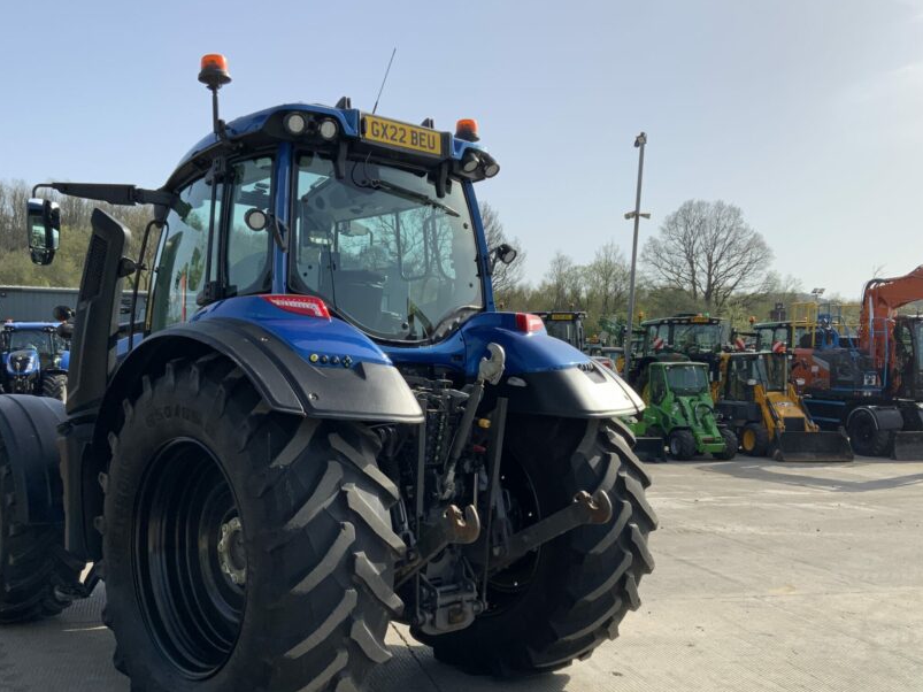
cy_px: 418
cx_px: 418
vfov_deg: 38.5
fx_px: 986
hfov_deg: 50.1
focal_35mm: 37
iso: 16
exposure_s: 1/1730
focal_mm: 3
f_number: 1.8
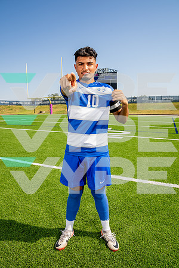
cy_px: 134
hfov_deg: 53.1
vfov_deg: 73.7
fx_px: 179
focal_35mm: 24
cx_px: 90
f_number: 7.1
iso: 50
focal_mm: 24
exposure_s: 1/125
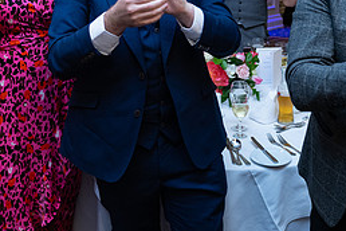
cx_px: 194
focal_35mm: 54
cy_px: -15
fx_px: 519
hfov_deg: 36.8
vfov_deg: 23.7
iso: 800
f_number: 3.5
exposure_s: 1/160
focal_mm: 24
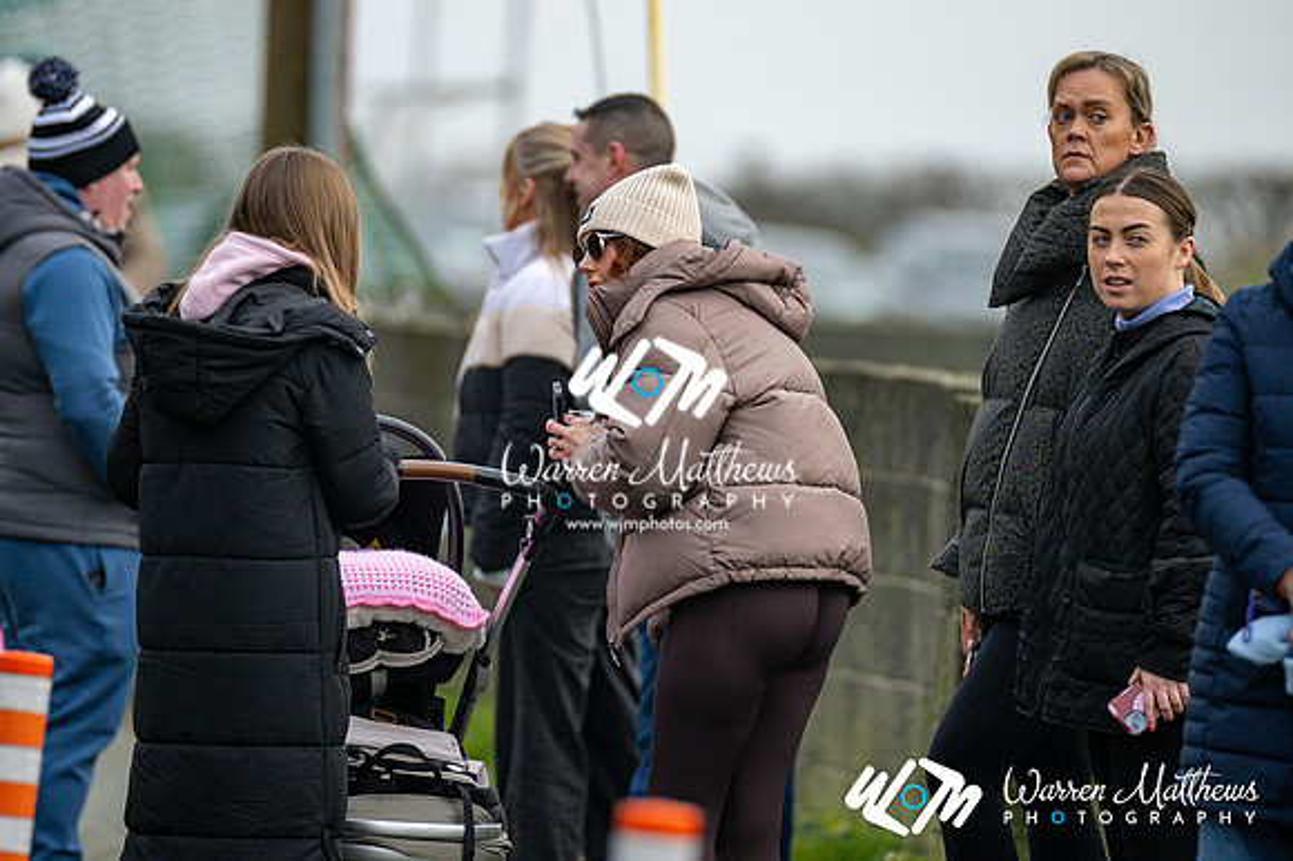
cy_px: 430
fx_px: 16153
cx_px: 646
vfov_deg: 3.1
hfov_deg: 4.6
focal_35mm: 450
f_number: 2.8
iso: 400
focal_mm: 300
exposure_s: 1/1600
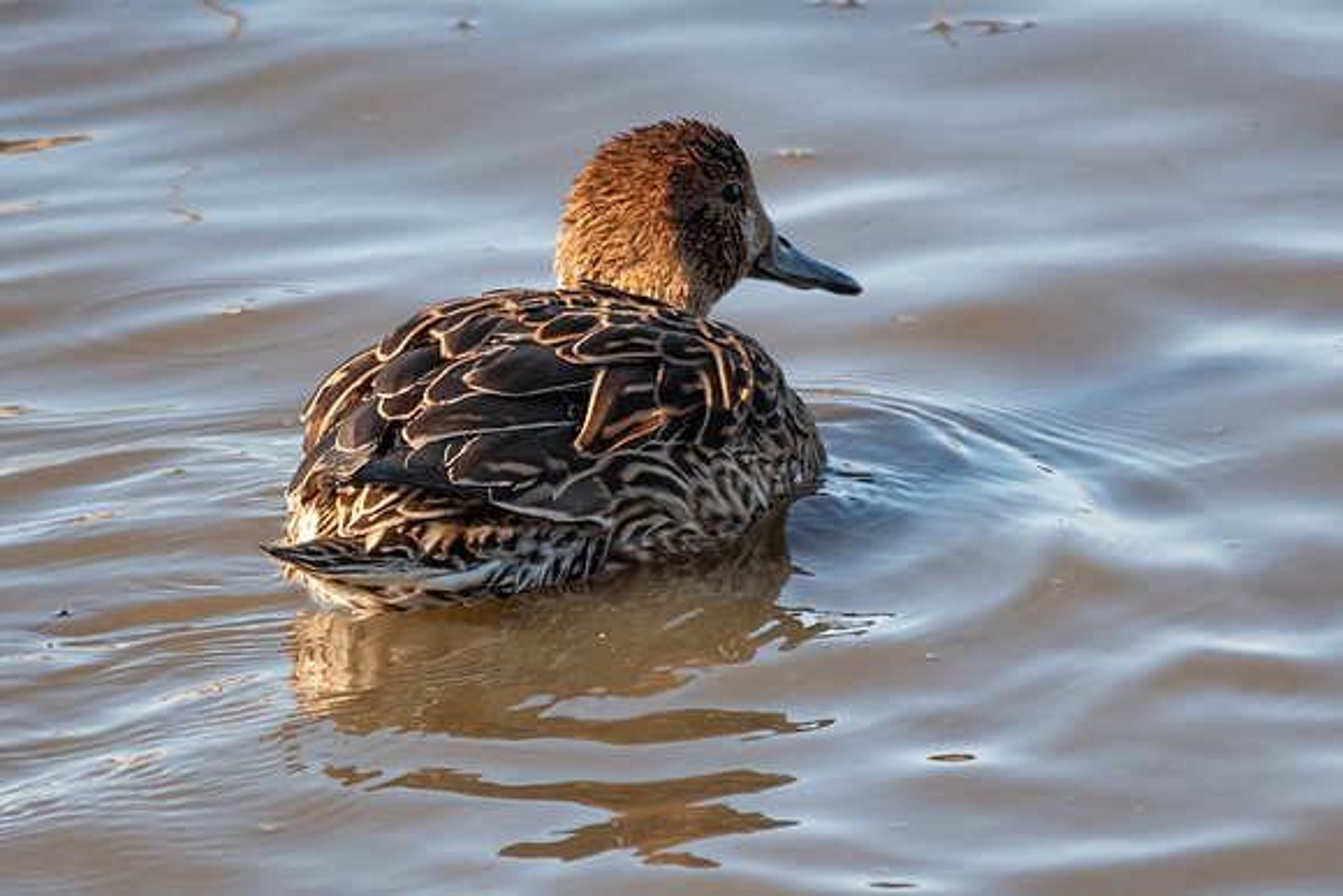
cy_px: 549
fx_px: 37595
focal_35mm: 1008
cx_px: 643
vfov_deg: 1.4
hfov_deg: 2.0
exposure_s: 1/1250
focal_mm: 219.76
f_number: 4
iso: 400
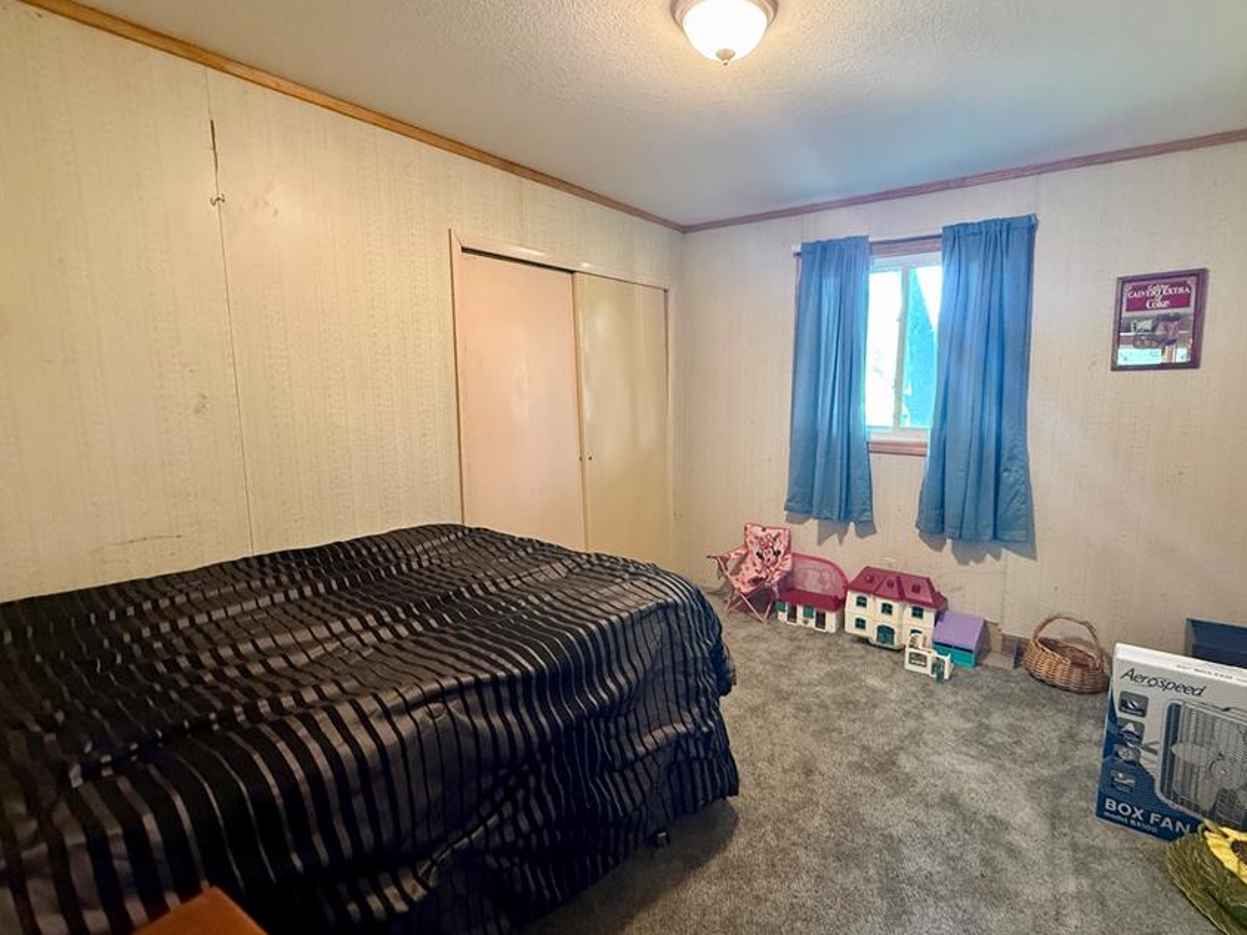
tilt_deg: -8.0
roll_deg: -0.5
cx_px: 707
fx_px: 612
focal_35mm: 17
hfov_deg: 90.5
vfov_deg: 74.7
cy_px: 473
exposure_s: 1/60
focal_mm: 2.22
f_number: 2.2
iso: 640
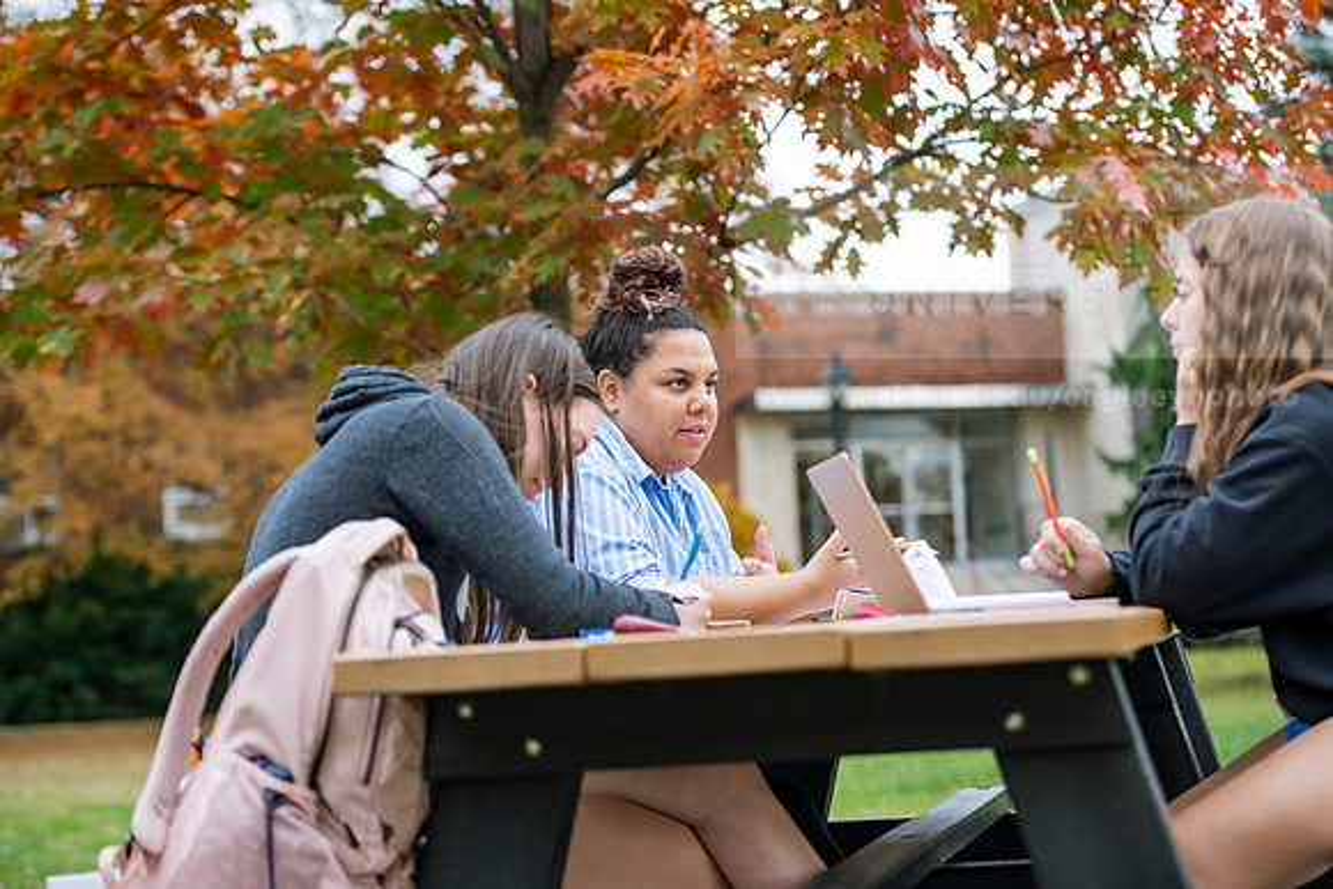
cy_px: 444
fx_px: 2889
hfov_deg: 26.0
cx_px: 666
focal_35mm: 78
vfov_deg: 17.5
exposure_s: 1/400
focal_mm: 78
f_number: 3.5
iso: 200
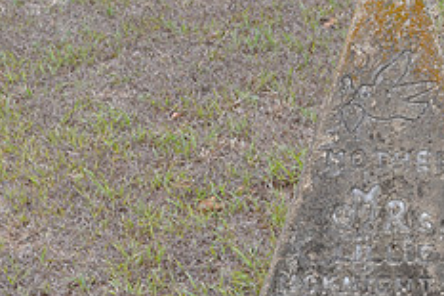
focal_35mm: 93
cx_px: 398
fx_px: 1149
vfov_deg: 14.6
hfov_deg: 21.4
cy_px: 215
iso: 200
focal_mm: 25
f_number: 9
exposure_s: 1/80
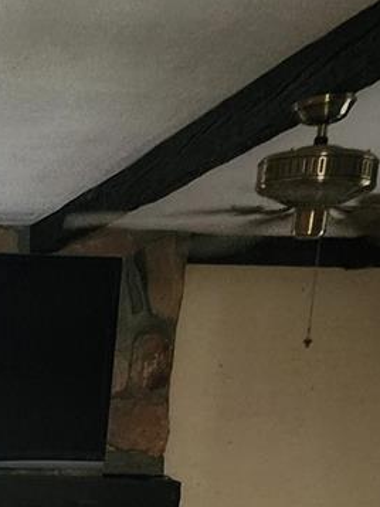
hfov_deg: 13.8
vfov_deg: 17.4
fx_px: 1448
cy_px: 805
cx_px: -242
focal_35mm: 99
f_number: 1.8
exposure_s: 1/30
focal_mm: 6.4
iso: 640
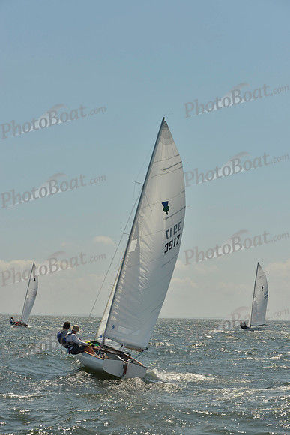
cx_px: 145
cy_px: 218
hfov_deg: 19.5
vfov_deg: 28.8
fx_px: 845
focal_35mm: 70
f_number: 9
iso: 200
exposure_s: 1/1250
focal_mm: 70
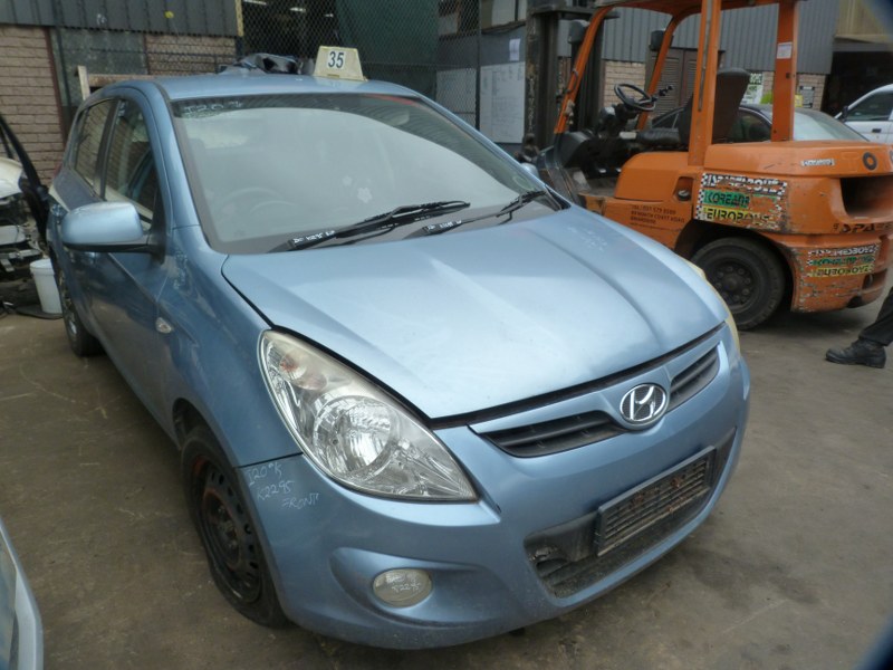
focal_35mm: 25
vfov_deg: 54.9
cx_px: 446
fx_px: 645
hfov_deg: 69.4
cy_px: 335
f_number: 4
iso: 125
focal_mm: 4.5
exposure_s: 1/250
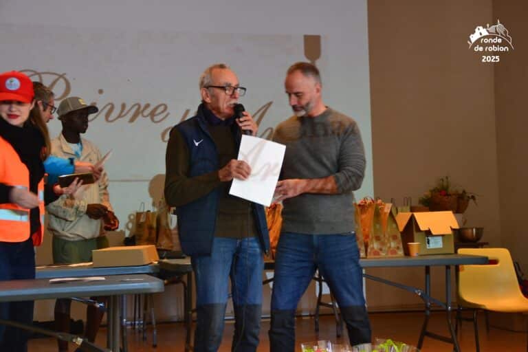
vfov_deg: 21.6
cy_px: 176
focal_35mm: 63
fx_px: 924
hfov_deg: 31.9
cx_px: 264
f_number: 4.5
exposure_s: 1/50
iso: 800
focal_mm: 42
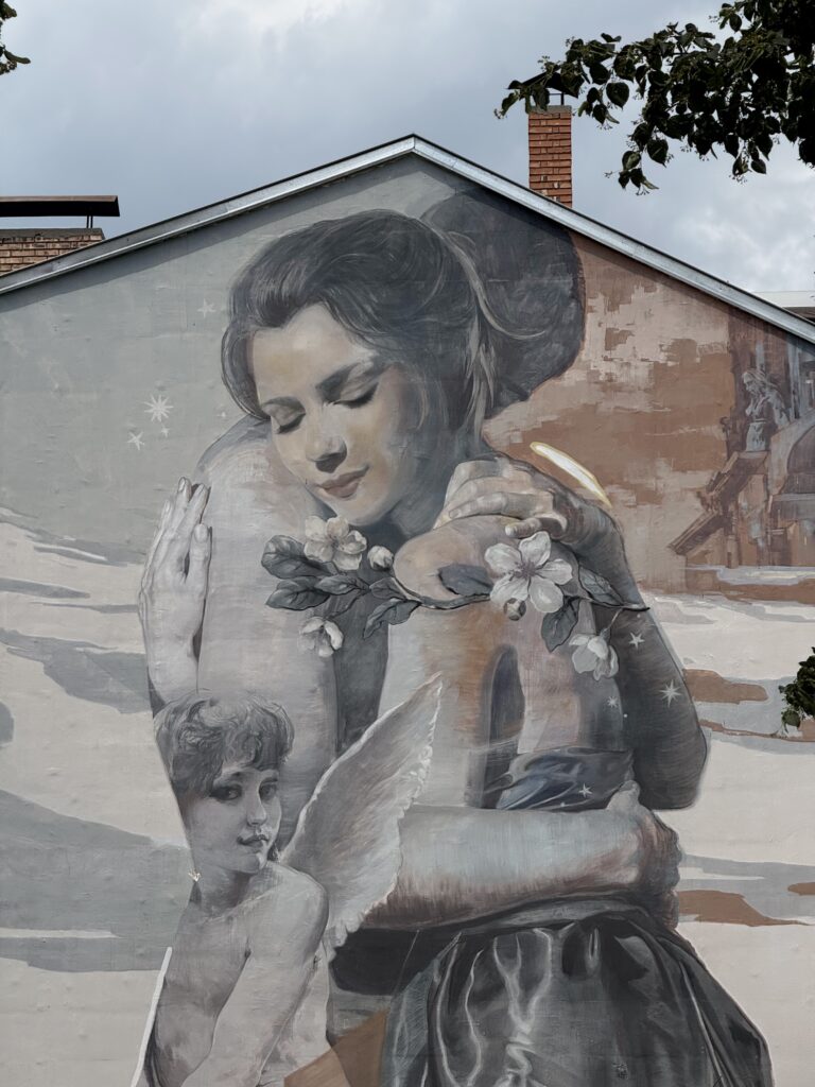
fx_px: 3767
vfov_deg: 16.4
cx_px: 408
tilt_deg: +10.2
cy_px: 544
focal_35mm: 120
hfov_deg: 12.3
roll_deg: +0.1
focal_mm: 15.66
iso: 50
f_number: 2.8
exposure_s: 1/1773
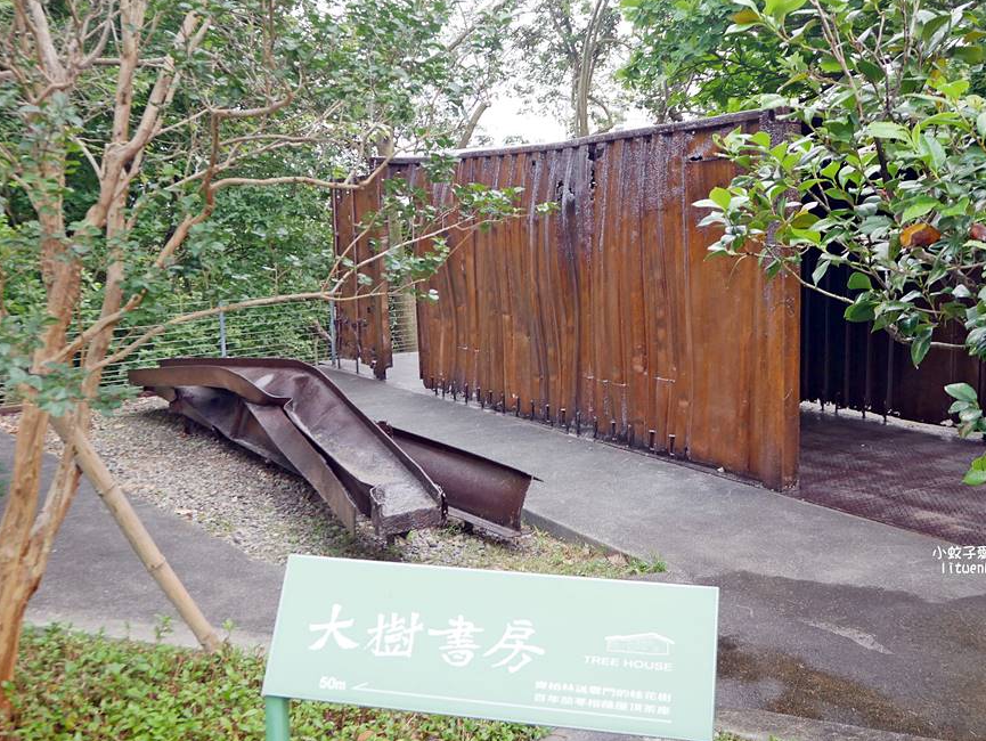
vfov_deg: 38.7
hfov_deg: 50.1
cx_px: 525
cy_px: 352
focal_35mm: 37
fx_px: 1055
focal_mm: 16
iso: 400
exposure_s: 1/60
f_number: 4
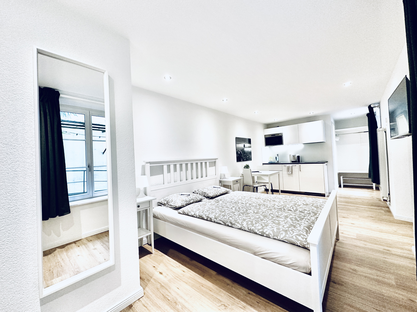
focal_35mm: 14
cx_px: 208
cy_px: 156
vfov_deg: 85.7
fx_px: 169
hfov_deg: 102.1
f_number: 2.2
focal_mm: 2.22
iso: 250
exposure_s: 1/100
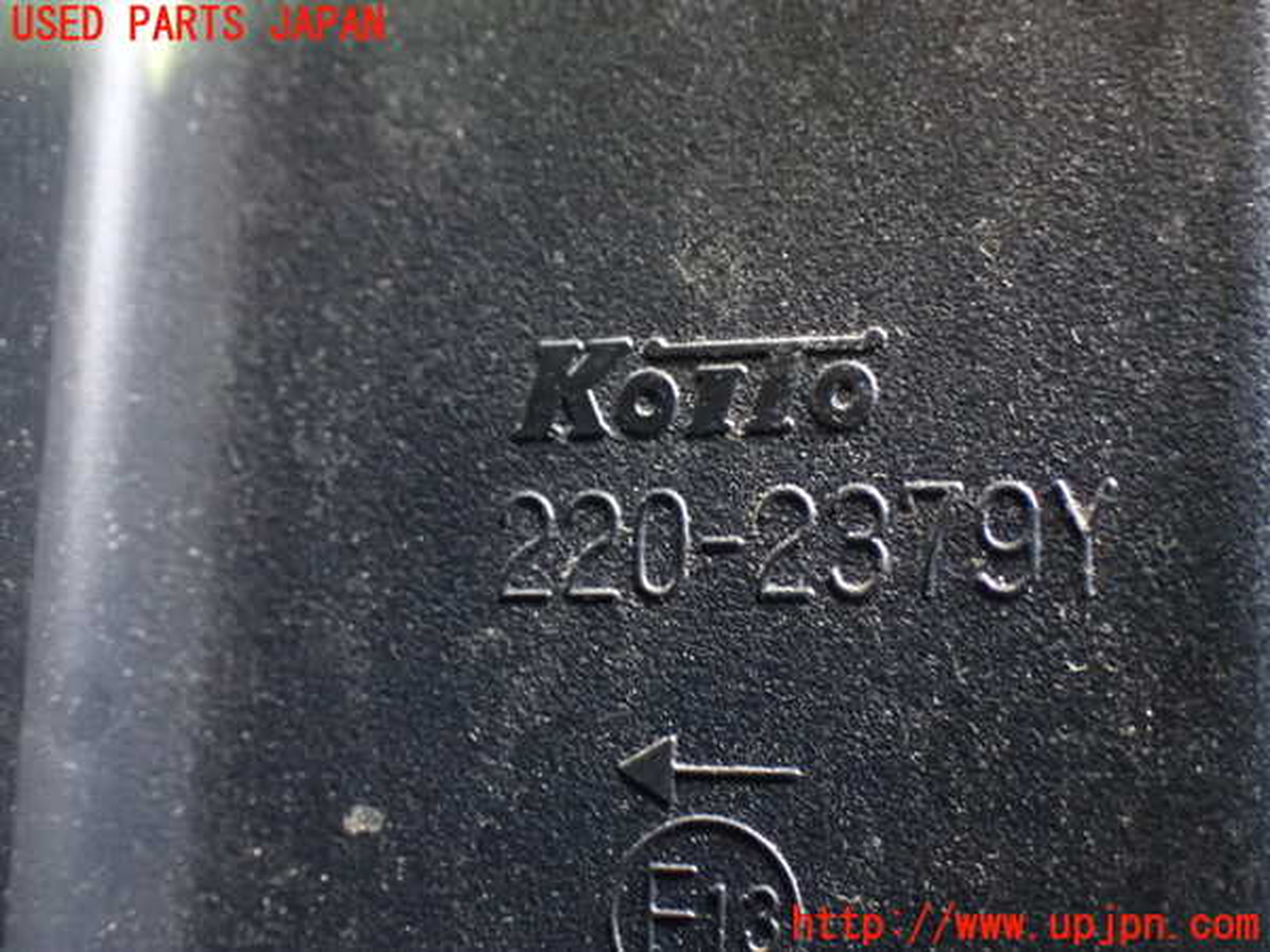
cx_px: 635
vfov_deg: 27.0
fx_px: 1981
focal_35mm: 54
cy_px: 476
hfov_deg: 35.5
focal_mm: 9.65
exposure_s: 1/10
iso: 1600
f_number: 3.3
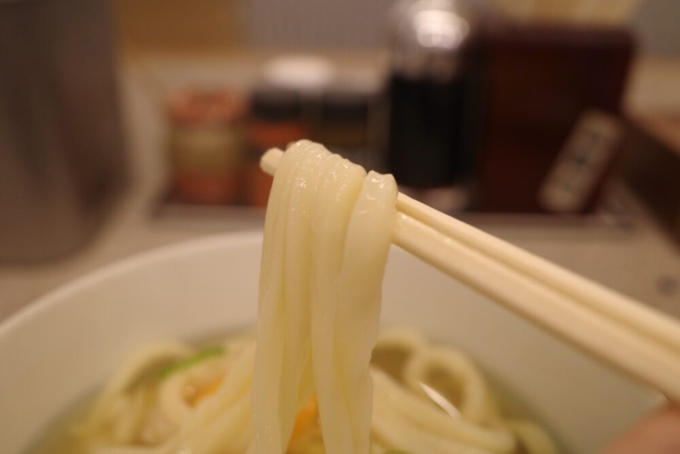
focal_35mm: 28
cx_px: 340
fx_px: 529
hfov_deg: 65.5
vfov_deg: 46.4
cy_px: 227
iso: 400
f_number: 2.8
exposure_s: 1/30
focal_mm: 18.3
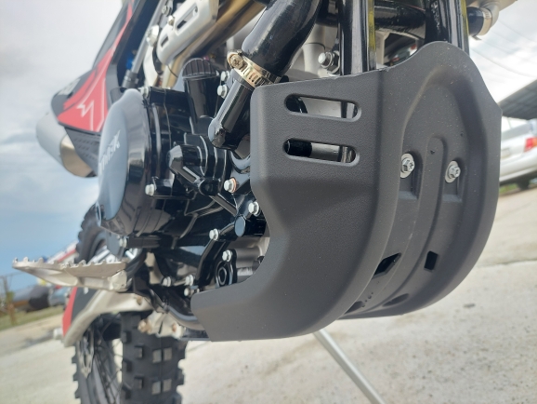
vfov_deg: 56.9
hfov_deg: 71.6
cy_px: 202
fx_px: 372
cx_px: 268
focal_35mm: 24
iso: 50
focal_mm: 5.23
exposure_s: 1/120
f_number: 1.8
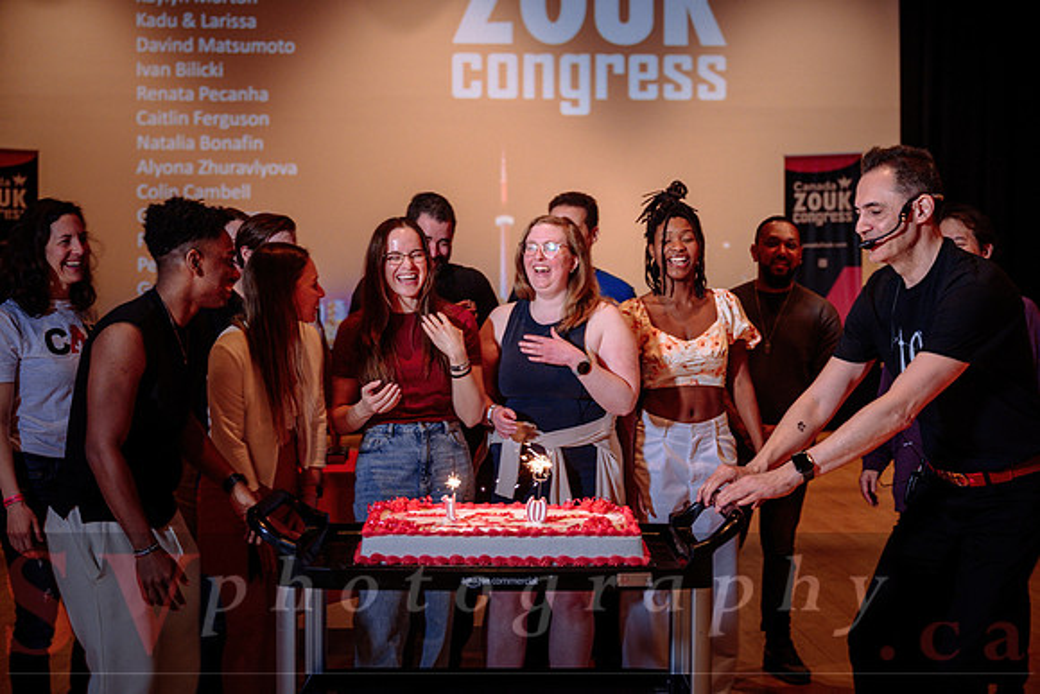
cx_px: 520
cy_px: 347
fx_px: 1416
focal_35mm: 49
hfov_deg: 40.3
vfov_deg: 27.5
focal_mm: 49
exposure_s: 1/160
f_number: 3.2
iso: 1600
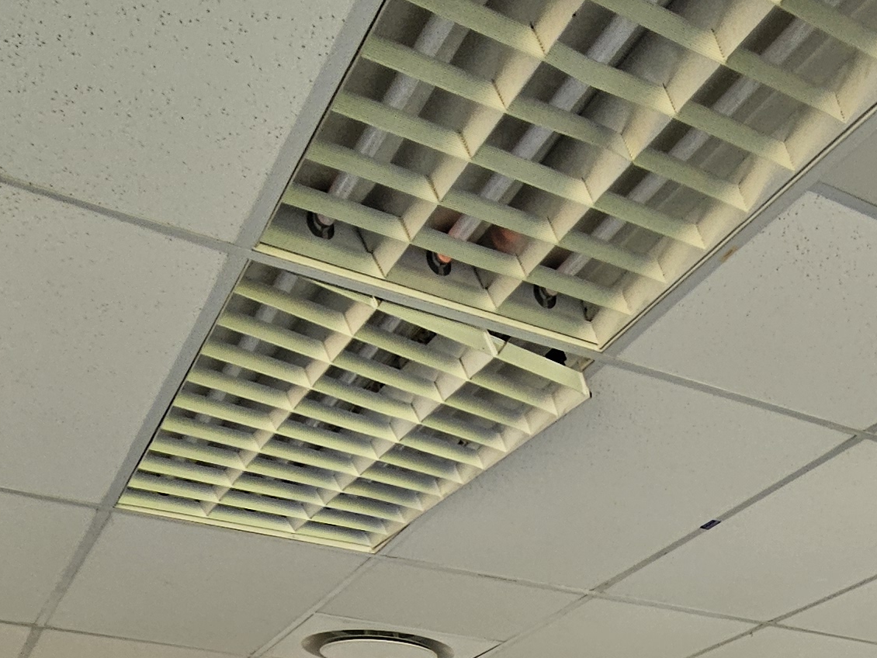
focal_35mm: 46
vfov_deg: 23.2
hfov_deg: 37.5
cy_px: 1065
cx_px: 845
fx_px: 1166
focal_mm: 2.2
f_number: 2.2
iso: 50
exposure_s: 1/50
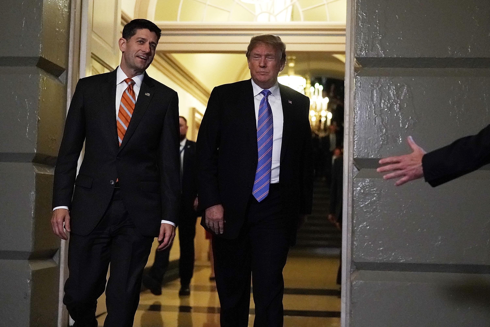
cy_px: 164
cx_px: 245
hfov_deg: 39.6
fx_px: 681
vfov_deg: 27.0
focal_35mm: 50
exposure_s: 1/1250
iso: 8000
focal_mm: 50
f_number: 2.2
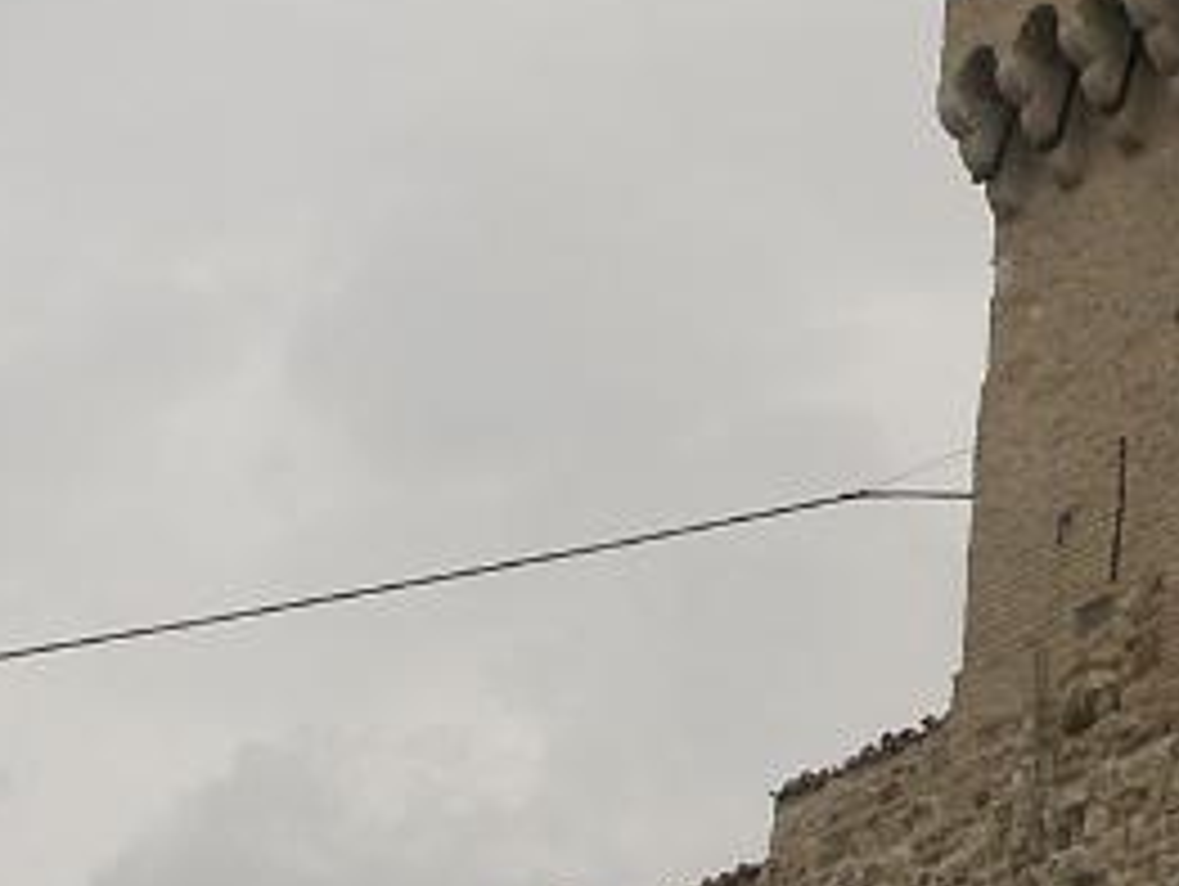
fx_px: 5454
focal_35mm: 160
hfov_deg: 11.9
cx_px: 1629
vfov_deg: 9.3
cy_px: 436
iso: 64
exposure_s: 1/320
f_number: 7.1
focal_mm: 10.5
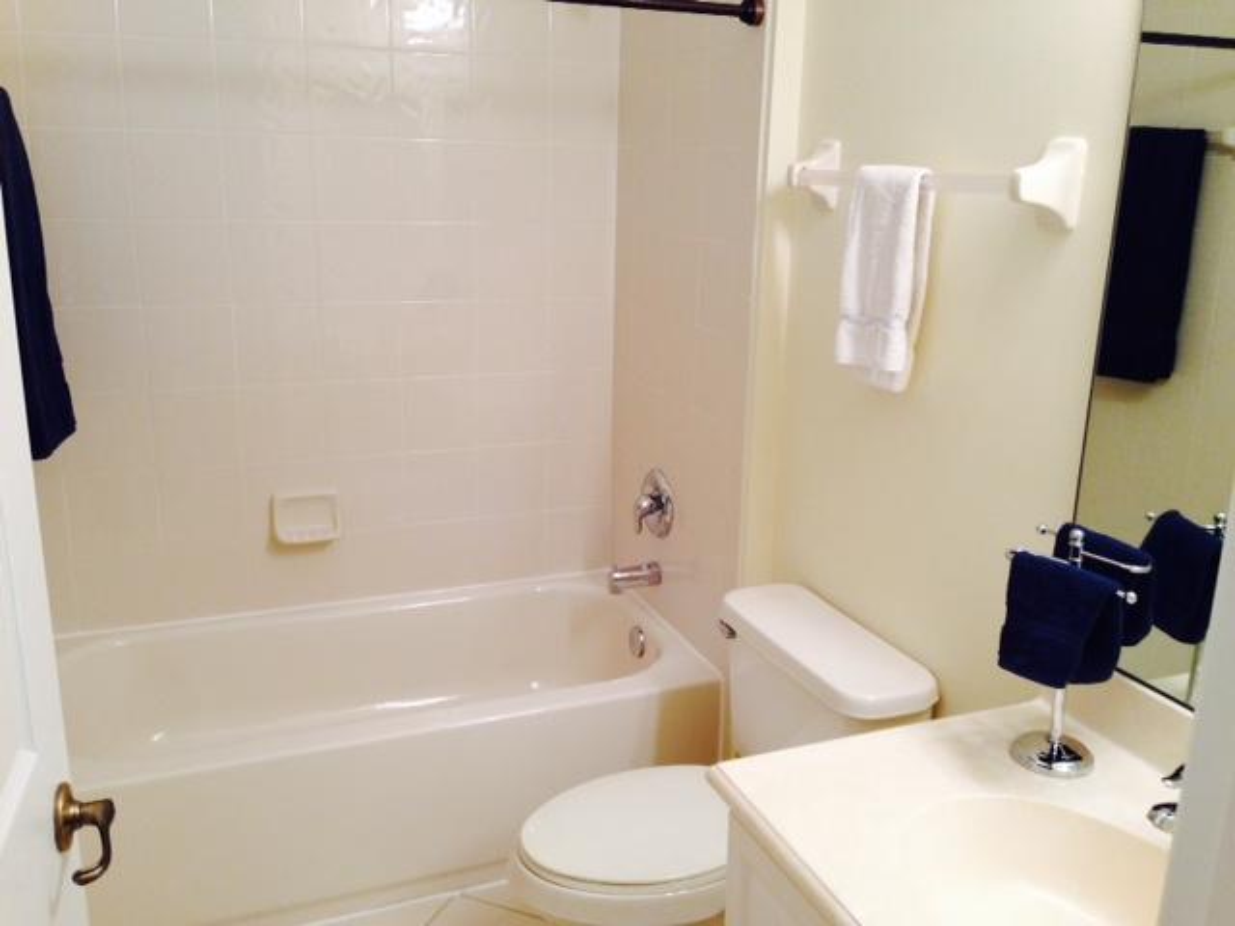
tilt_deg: -14.9
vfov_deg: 42.9
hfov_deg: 55.4
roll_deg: -0.5
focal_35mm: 33
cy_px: 463
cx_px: 618
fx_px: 1177
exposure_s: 1/24
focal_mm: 4.12
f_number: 2.4
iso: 50
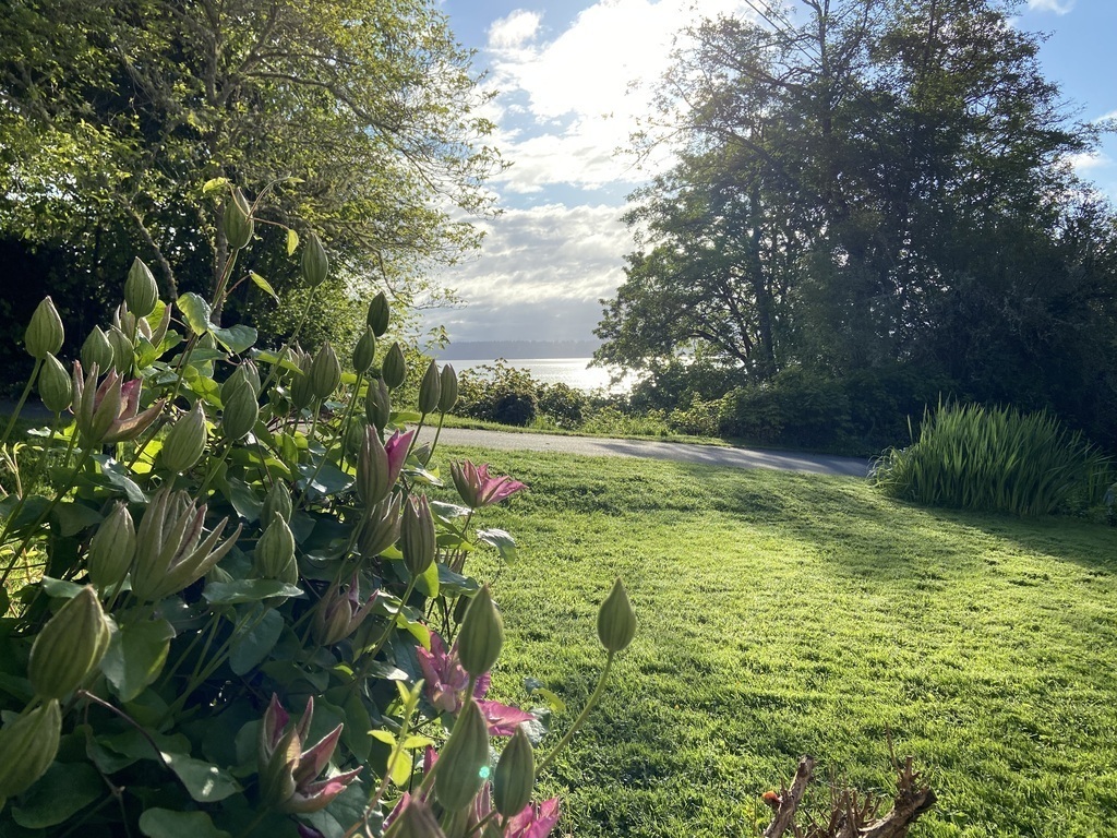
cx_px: 558
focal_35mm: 26
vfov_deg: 53.1
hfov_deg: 67.3
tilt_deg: -4.9
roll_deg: +1.1
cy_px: 419
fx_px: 839
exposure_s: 1/2105
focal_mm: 4.25
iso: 32
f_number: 1.8
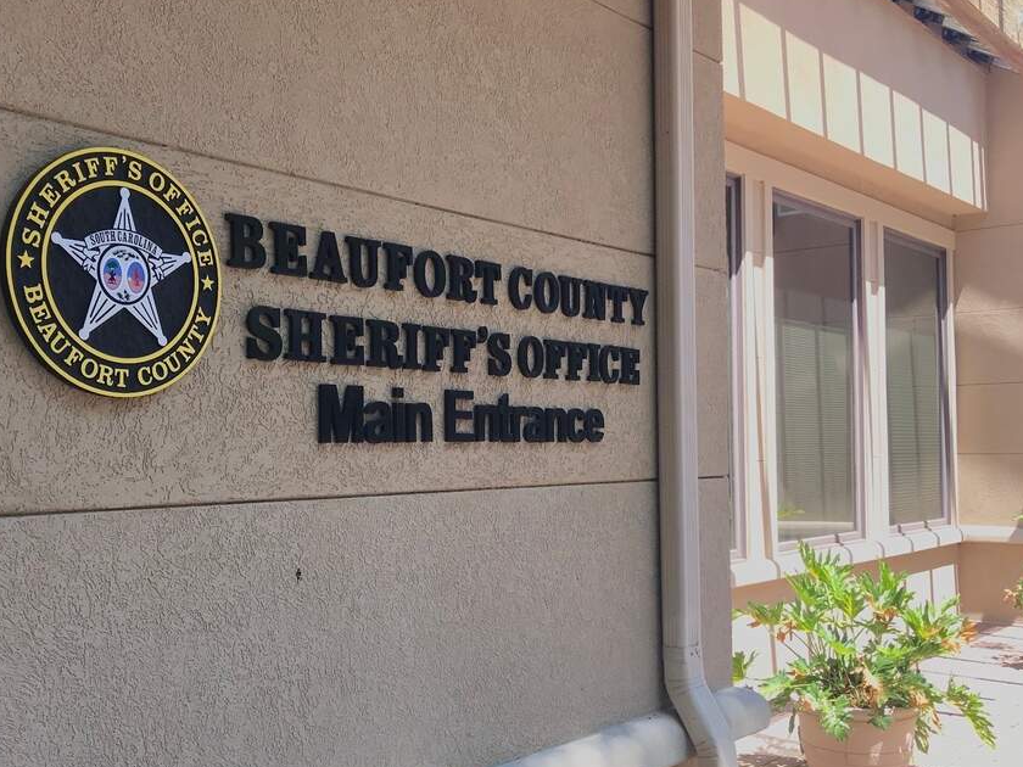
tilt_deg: +1.5
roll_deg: +0.5
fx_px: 1182
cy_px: 436
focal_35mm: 40
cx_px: 483
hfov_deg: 46.8
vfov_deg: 35.9
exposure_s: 1/488
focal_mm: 3.99
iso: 20
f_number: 1.8
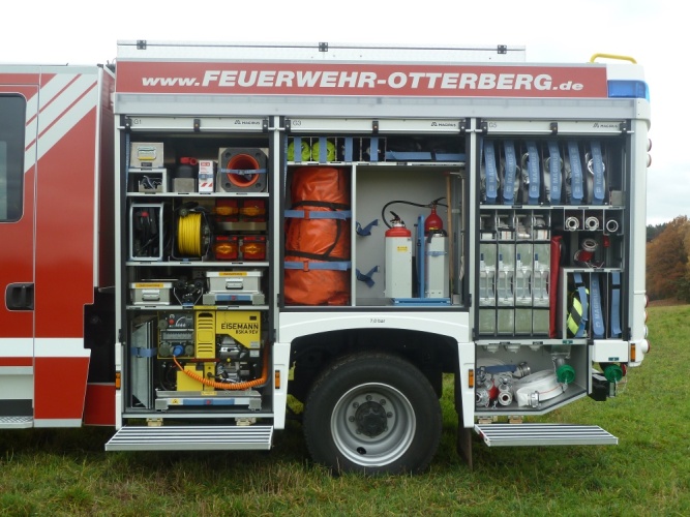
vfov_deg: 34.3
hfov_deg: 44.8
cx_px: 345
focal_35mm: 42
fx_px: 837
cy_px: 258
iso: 80
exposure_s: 1/60
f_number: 3.7
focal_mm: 6.9
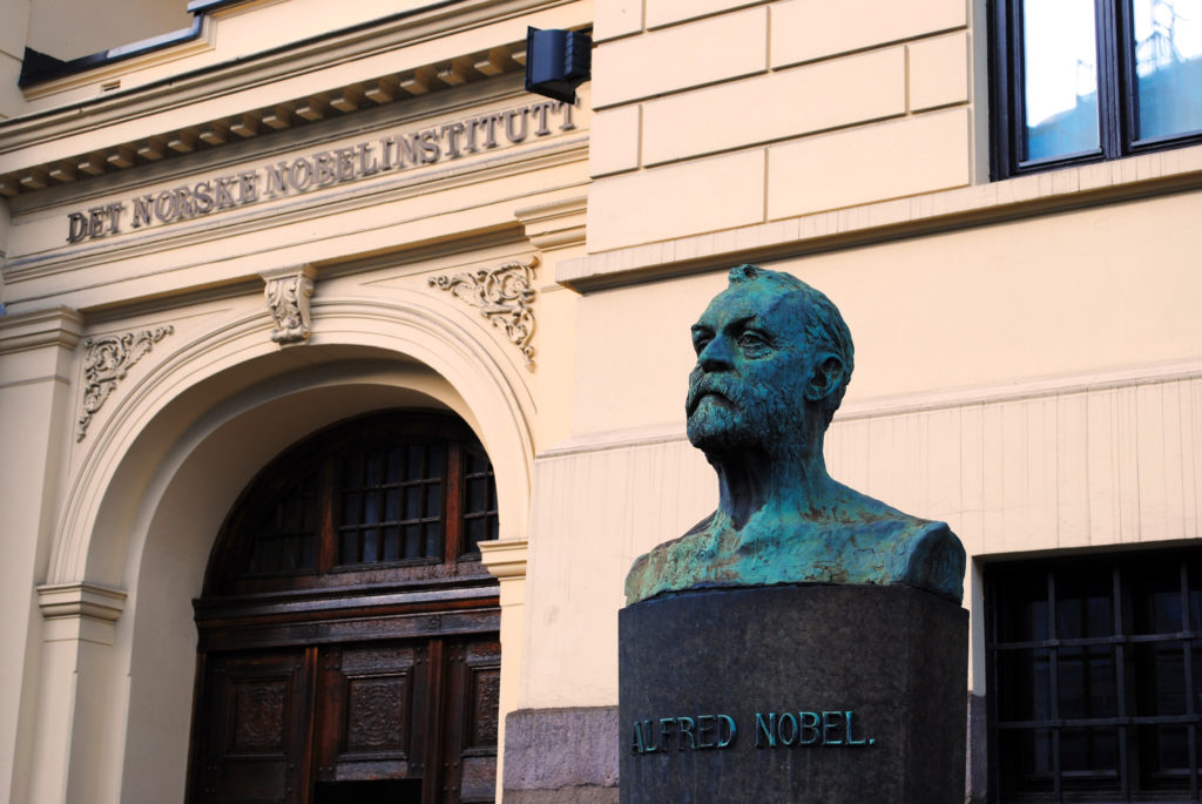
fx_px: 2005
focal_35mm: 60
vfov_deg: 22.7
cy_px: 402
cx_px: 601
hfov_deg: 33.4
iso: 140
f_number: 5.6
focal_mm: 40
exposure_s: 1/125
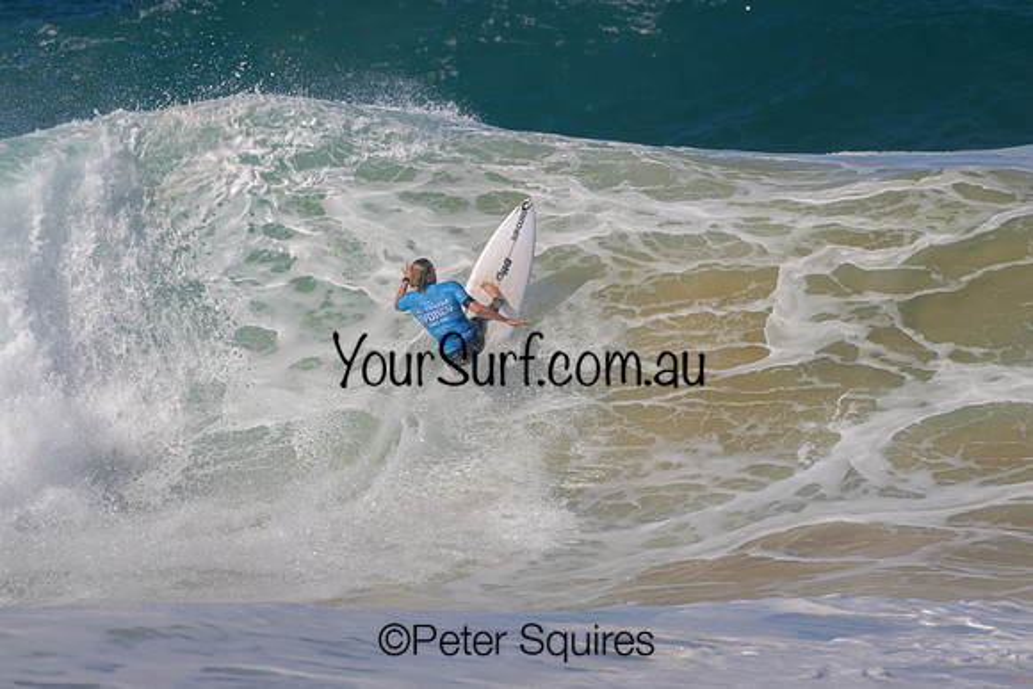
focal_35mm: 1000
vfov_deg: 1.4
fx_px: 28700
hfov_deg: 2.1
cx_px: 516
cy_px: 344
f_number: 11
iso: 320
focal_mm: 1000
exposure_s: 1/1250
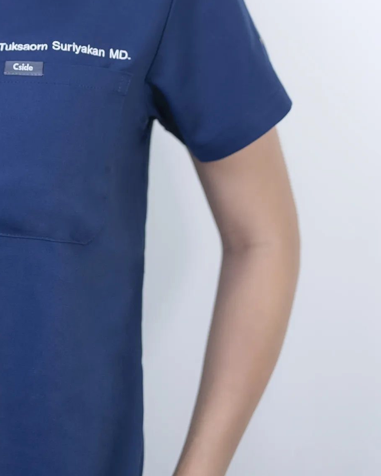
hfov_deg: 12.3
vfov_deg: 15.5
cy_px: 0
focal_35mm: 122
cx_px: -82
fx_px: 1719
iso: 125
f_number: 1.4
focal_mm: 35
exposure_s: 1/160
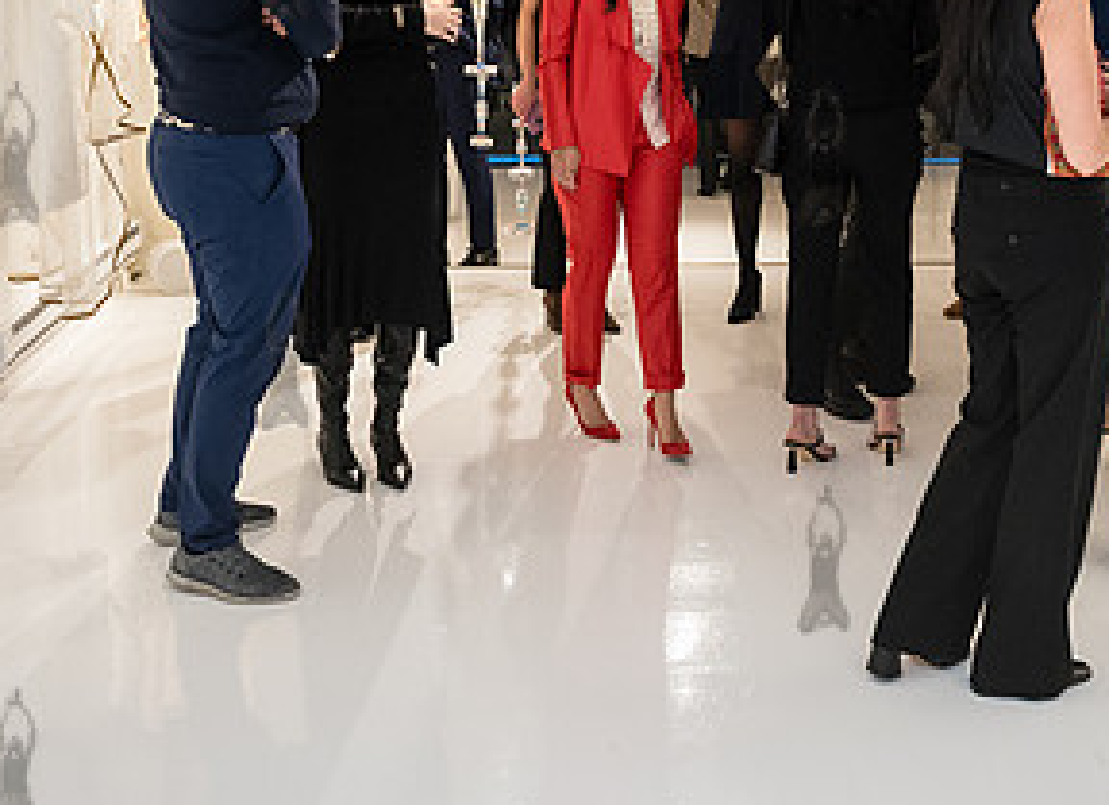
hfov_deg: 35.2
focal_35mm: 55
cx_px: 645
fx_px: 1742
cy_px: 99
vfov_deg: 25.3
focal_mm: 24
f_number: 3.5
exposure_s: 1/160
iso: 1600
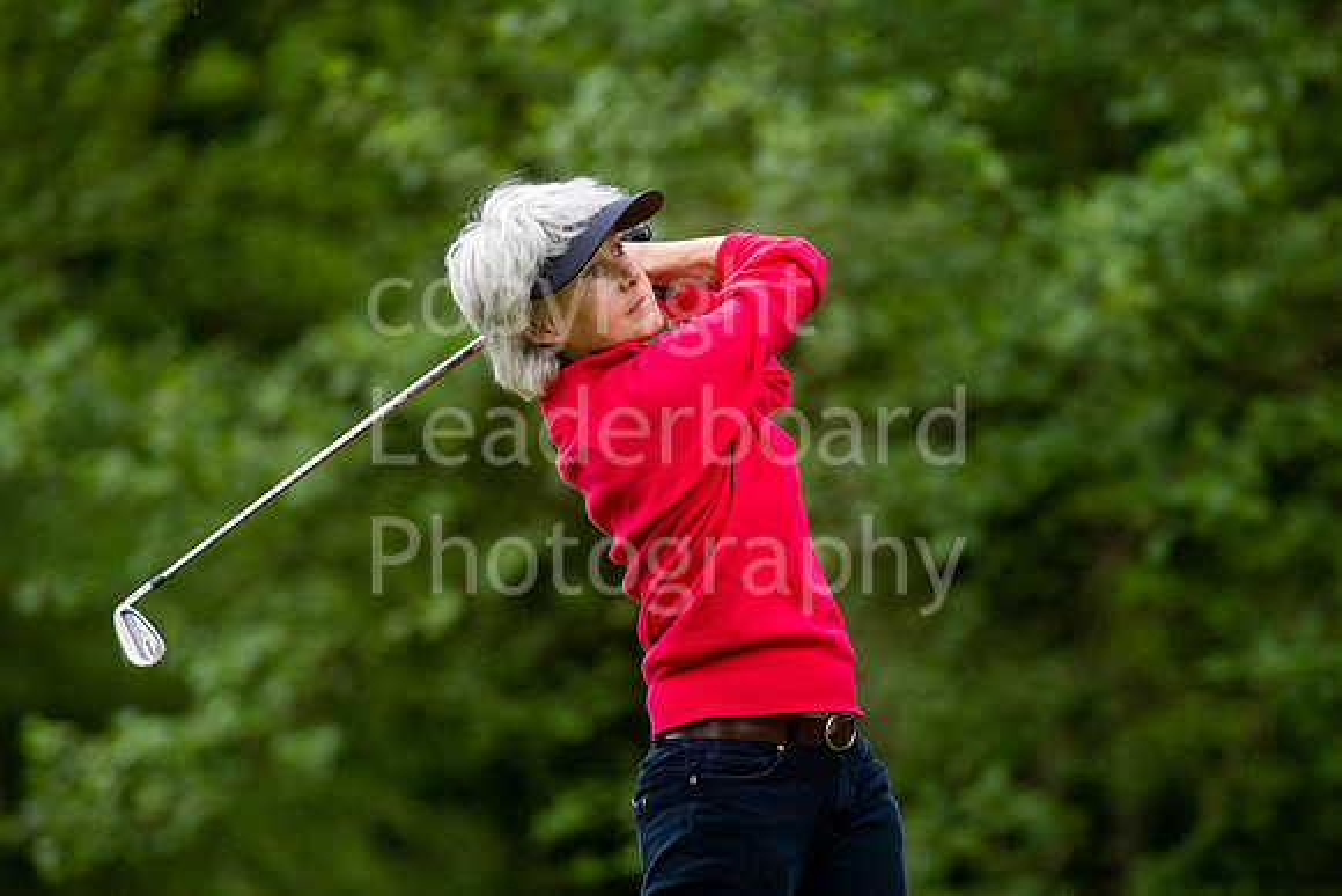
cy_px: 448
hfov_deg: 4.6
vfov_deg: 3.1
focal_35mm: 450
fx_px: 16778
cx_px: 671
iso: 1600
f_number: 4
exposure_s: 1/1600
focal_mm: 300
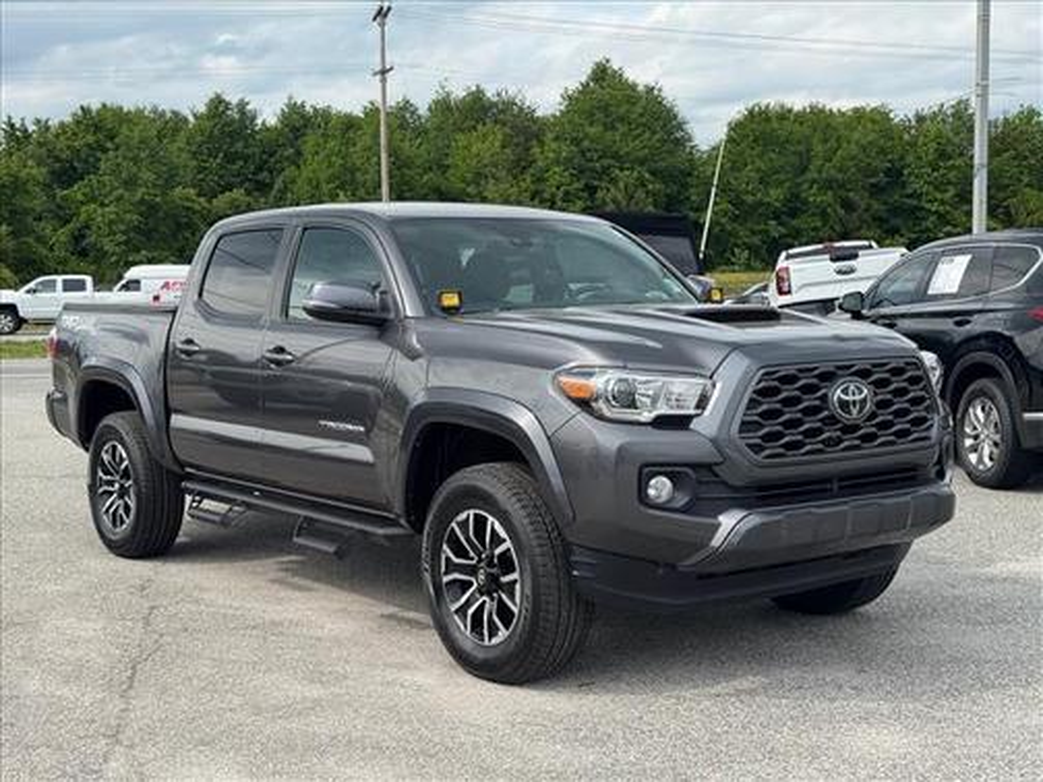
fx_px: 1446
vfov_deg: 30.3
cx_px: 522
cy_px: 391
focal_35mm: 48
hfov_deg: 39.7
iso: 64
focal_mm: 6.76
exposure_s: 1/1984
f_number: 1.78
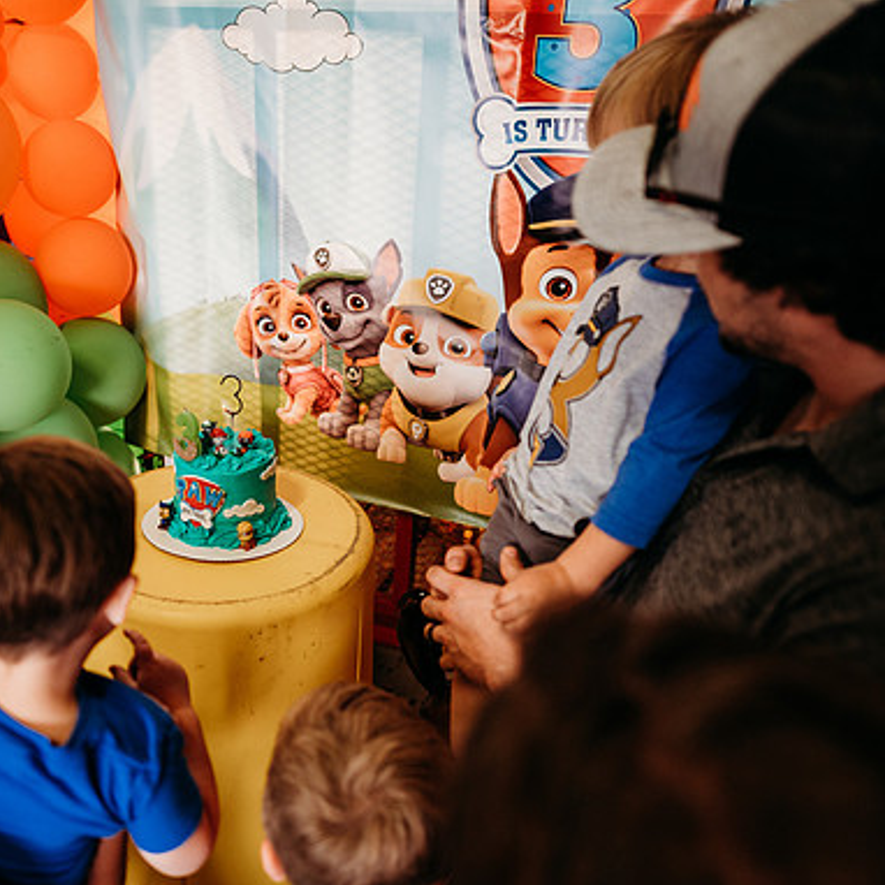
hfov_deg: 51.8
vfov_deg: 52.5
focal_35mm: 31
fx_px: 897
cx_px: 315
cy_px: 446
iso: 1000
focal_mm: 24
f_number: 2
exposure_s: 1/250
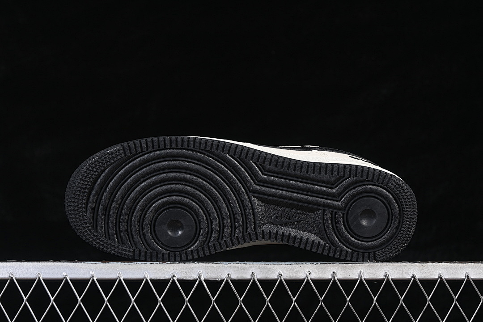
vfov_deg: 18.2
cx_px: 242
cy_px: 161
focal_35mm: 75
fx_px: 1006
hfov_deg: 27.0
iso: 160
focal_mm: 50
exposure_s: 1/60
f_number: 6.3
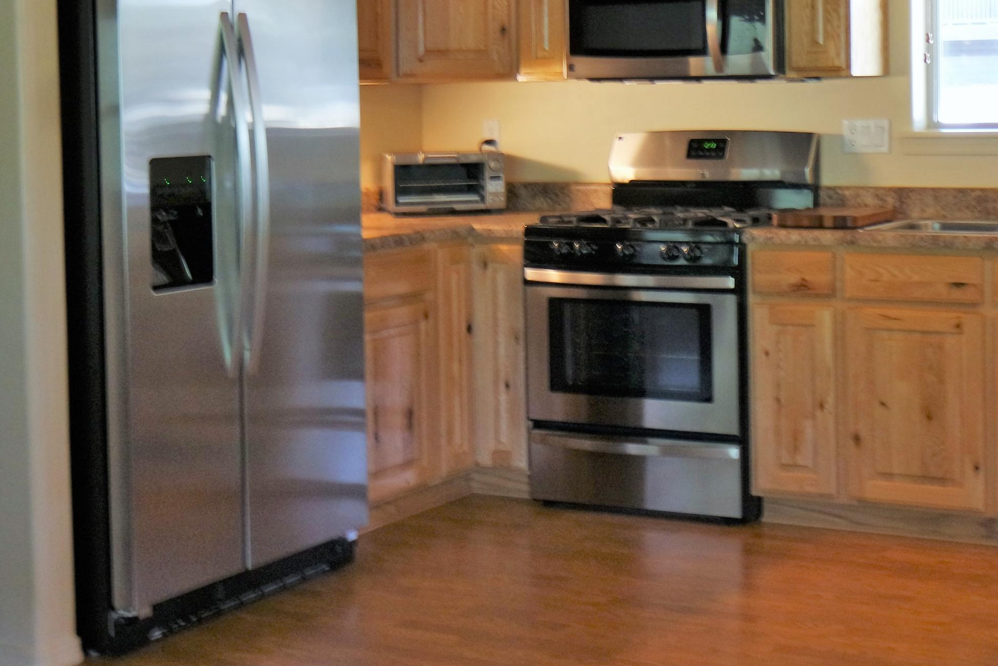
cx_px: 755
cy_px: 185
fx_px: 1719
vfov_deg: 21.8
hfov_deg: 31.8
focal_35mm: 62
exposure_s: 1/15
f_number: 4
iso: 800
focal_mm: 15
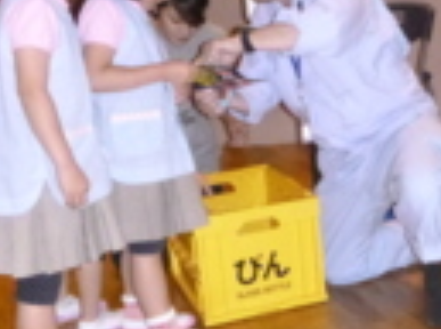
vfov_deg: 21.5
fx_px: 864
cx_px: 397
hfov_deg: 27.6
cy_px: 154
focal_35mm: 68
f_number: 3.9
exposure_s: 1/60
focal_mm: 4.5
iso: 1000
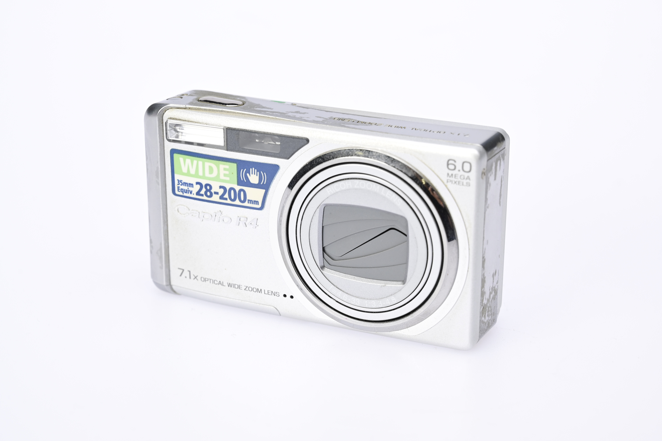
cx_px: 331
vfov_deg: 19.4
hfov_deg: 28.9
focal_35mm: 70
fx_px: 1286
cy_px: 220
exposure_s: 1/100
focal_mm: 70
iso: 800
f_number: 10
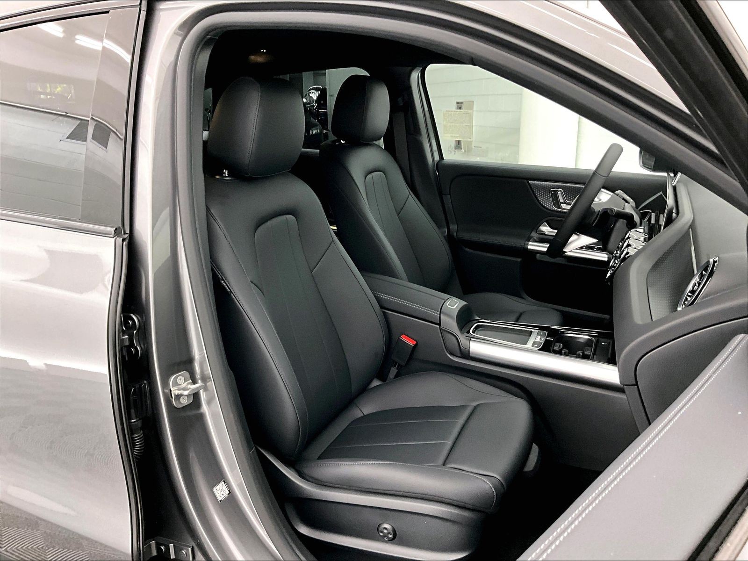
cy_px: 280
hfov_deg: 61.7
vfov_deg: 48.2
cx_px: 374
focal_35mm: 29
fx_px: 627
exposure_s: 1/40
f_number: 1.8
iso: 250
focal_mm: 3
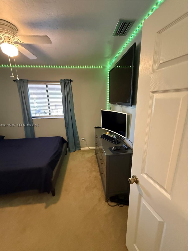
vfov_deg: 102.1
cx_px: 94
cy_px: 126
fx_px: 101
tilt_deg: -14.1
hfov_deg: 85.7
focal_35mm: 14
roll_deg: -0.3
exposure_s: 1/60
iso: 800
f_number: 2.2
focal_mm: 2.22
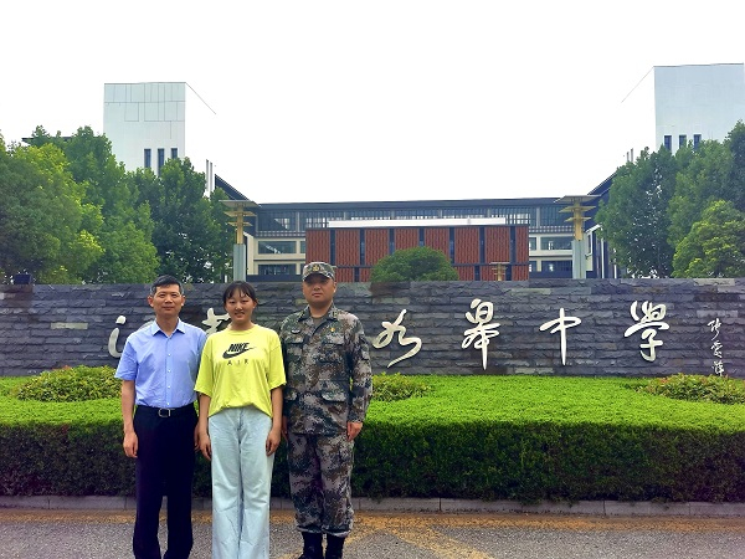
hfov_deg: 58.4
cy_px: 280
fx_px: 667
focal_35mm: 31
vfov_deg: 45.4
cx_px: 372
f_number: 1.8
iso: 50
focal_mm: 5.58
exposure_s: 1/1484
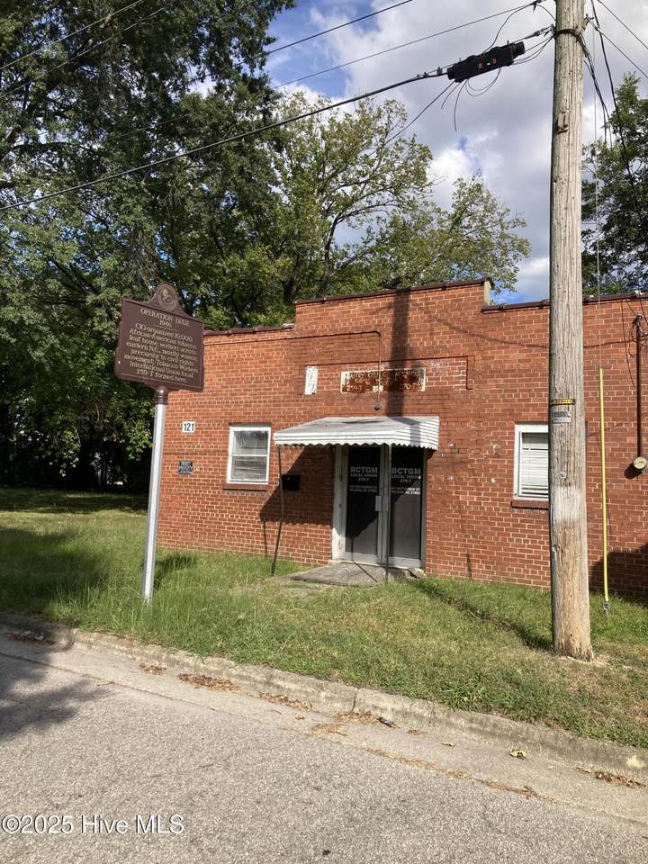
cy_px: 432
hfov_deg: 49.7
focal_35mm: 28
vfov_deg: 63.4
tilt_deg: +5.8
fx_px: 699
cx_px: 324
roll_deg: -2.1
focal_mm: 3.99
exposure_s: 1/1621
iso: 20
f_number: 1.8
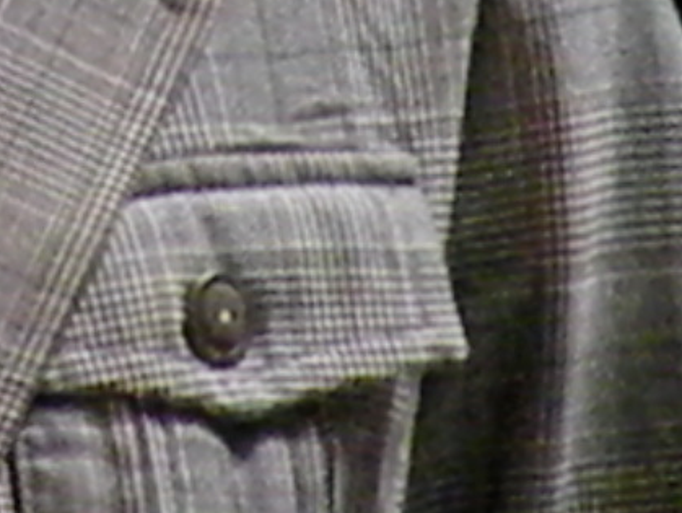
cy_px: -634
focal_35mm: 2153
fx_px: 42455
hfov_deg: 0.9
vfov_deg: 0.7
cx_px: -501
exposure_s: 1/395
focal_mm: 78.1
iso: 3200
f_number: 5.6
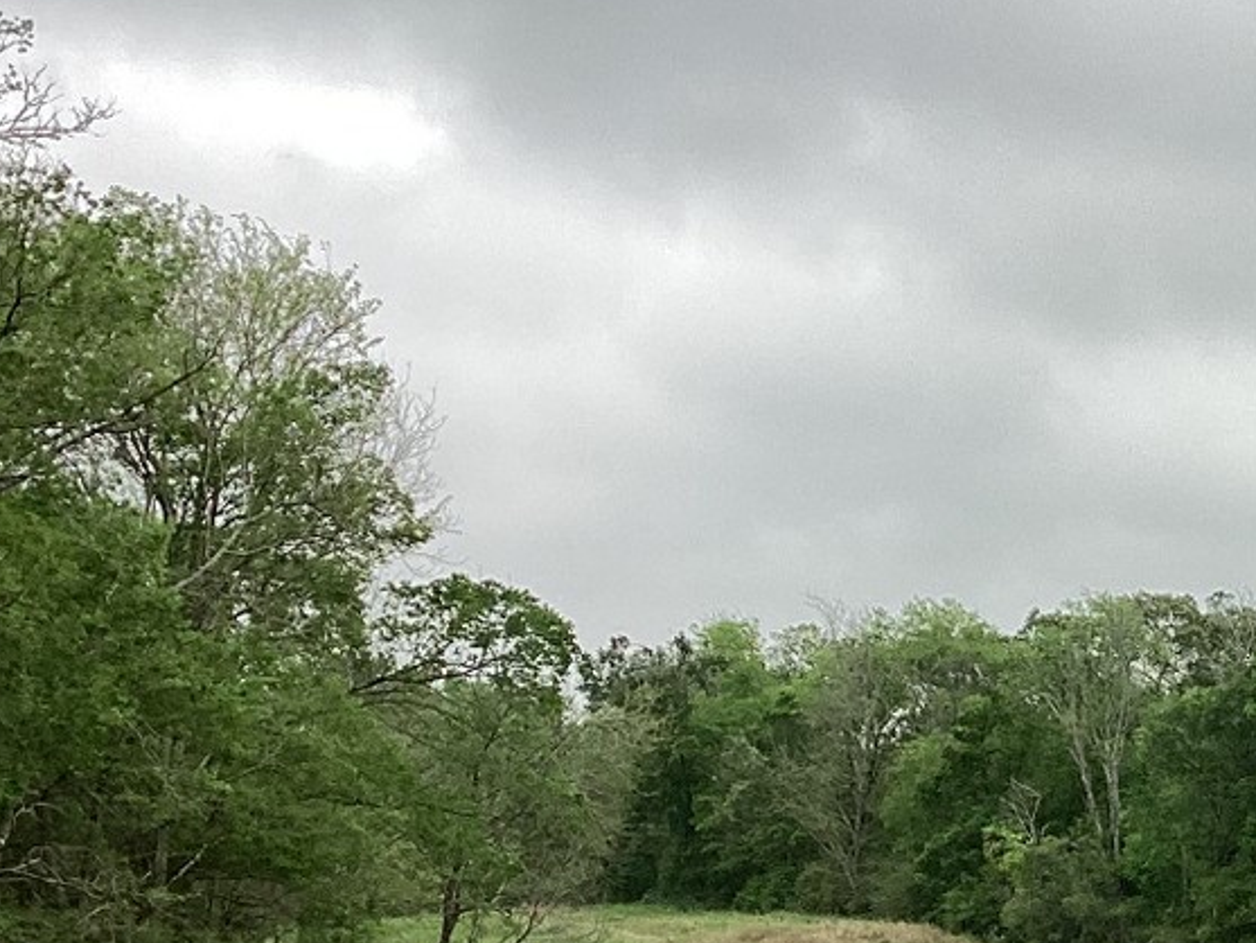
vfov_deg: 16.3
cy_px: 887
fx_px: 3230
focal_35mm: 89
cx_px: 1587
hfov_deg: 20.3
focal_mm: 3.3
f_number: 2.4
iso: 25
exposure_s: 1/245
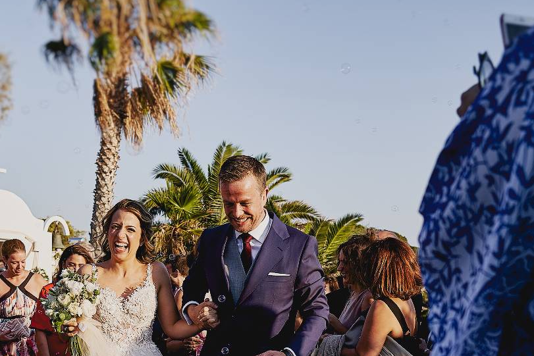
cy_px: 323
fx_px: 905
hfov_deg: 32.8
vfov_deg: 21.7
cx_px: 209
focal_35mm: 61
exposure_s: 1/640
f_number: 5
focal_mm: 33
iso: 100
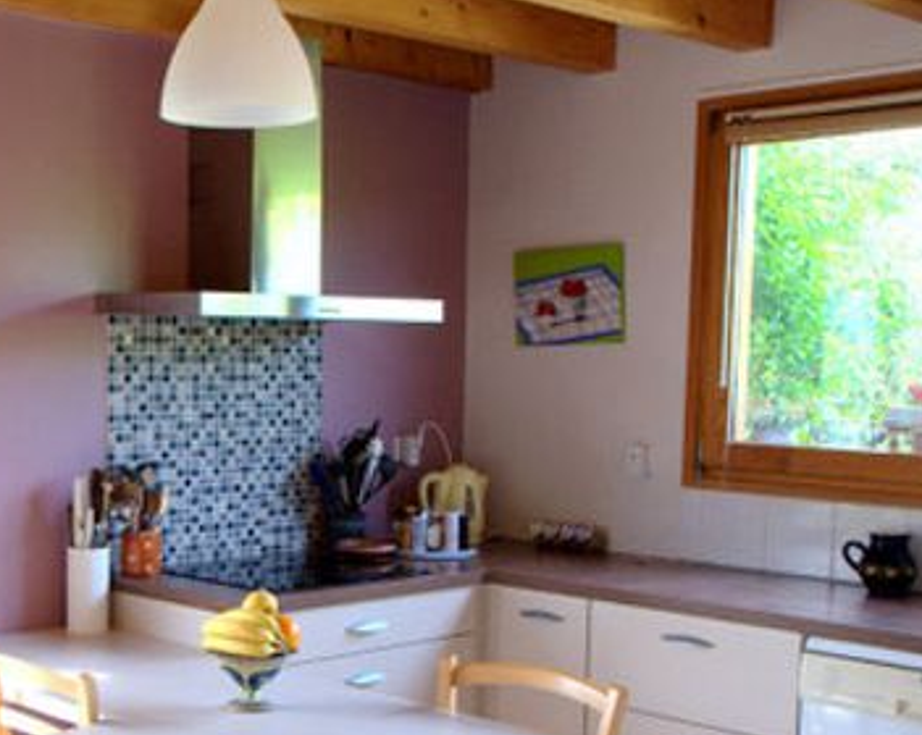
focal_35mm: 53
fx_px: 1445
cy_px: 462
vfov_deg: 28.5
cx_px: 208
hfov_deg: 34.5
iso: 250
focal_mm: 22
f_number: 7.1
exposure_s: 1/40
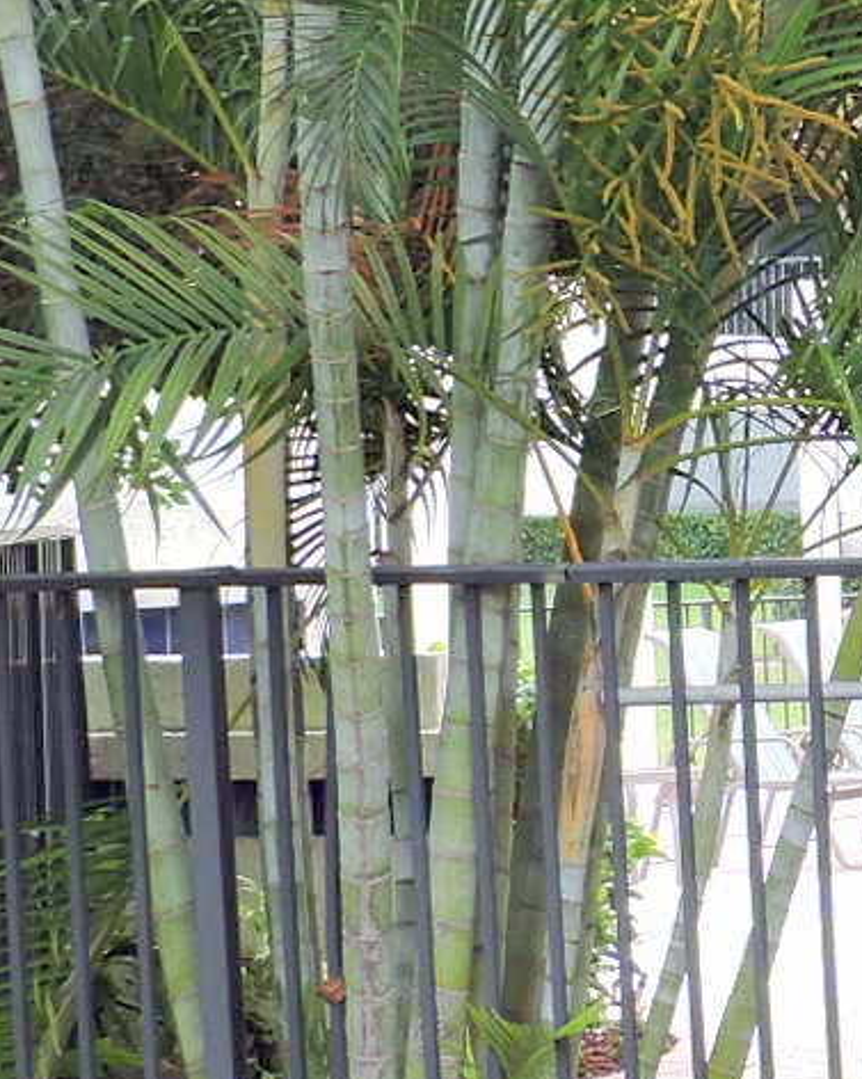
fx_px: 6001
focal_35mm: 188
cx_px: 2083
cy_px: 629
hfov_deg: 7.6
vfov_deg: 10.3
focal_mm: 7.1
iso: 100
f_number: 3.3
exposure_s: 1/160
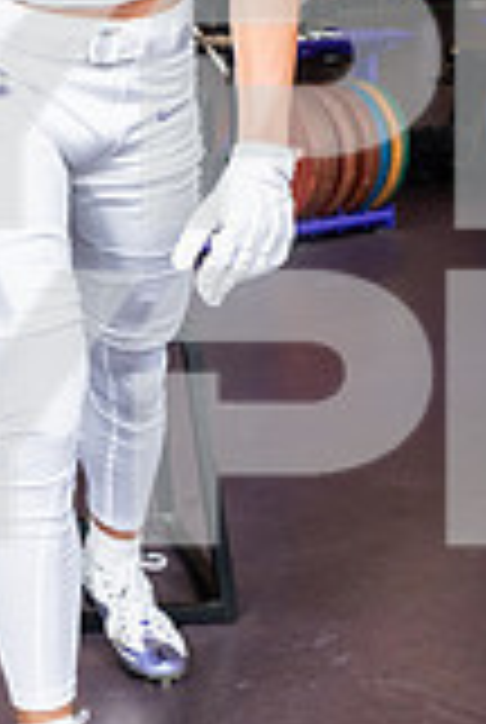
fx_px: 2137
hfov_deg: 12.9
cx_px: 90
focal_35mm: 106
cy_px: 94
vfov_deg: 19.0
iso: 800
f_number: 7.1
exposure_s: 1/250
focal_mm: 38
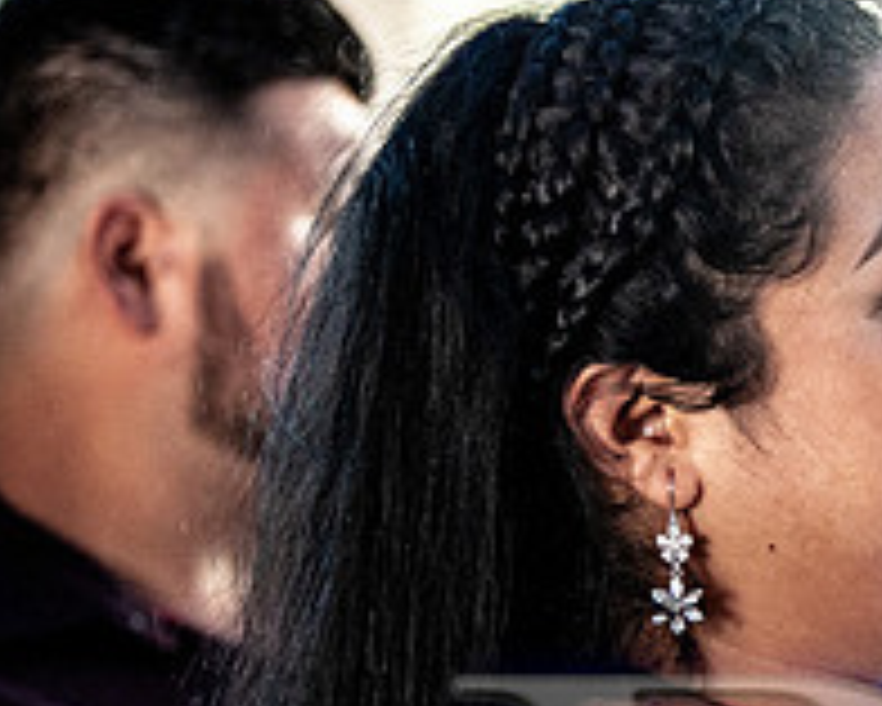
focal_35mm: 263
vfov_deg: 5.9
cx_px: 1296
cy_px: 549
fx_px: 6869
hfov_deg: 7.2
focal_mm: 90
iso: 2000
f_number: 2.8
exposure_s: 1/200
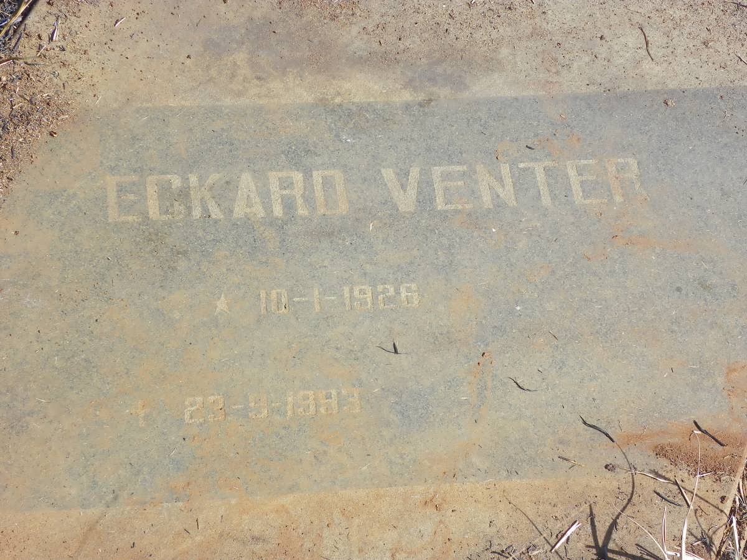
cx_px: 374
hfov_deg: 27.4
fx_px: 1532
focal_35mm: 71
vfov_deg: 20.7
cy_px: 280
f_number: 4
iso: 64
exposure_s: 1/160
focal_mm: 12.6
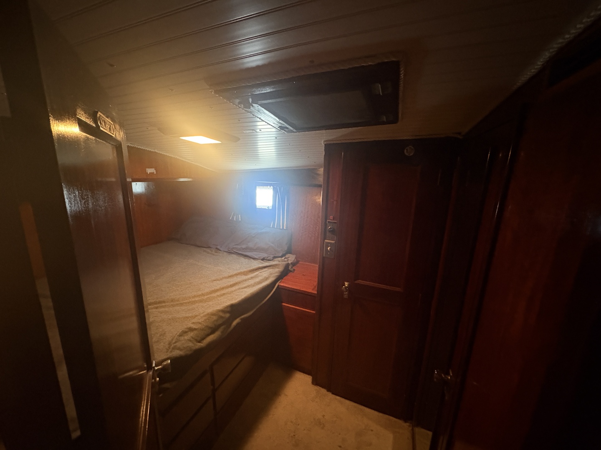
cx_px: 300
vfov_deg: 85.7
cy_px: 225
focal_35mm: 14
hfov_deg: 102.1
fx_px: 243
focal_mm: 2.22
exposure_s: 1/30
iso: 1000
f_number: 2.2
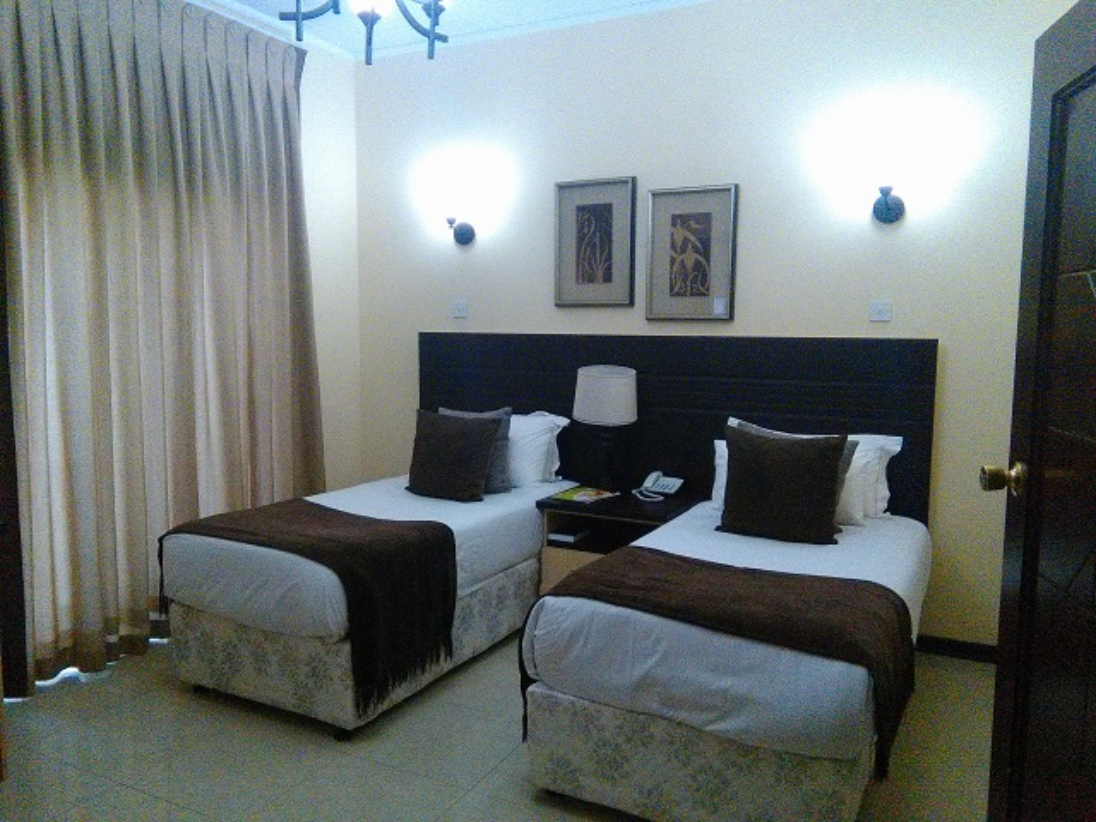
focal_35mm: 27
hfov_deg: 65.3
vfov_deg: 51.4
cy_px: 411
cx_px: 548
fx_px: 855
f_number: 2.4
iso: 1284
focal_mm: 2.92
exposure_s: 1/33.4
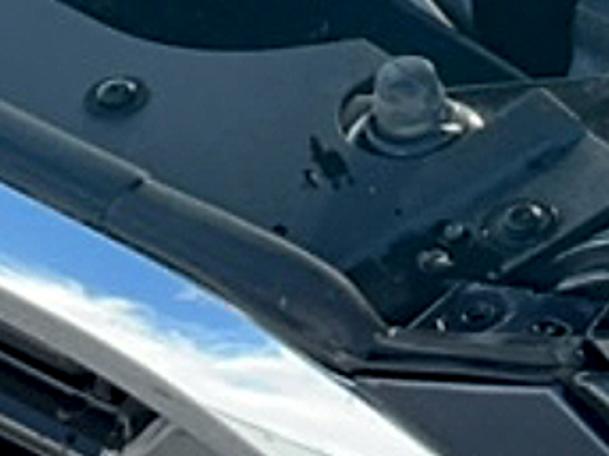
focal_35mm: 168
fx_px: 2953
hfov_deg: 11.5
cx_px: 735
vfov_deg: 8.1
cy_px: -684
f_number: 1.8
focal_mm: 3
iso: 20
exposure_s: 1/234
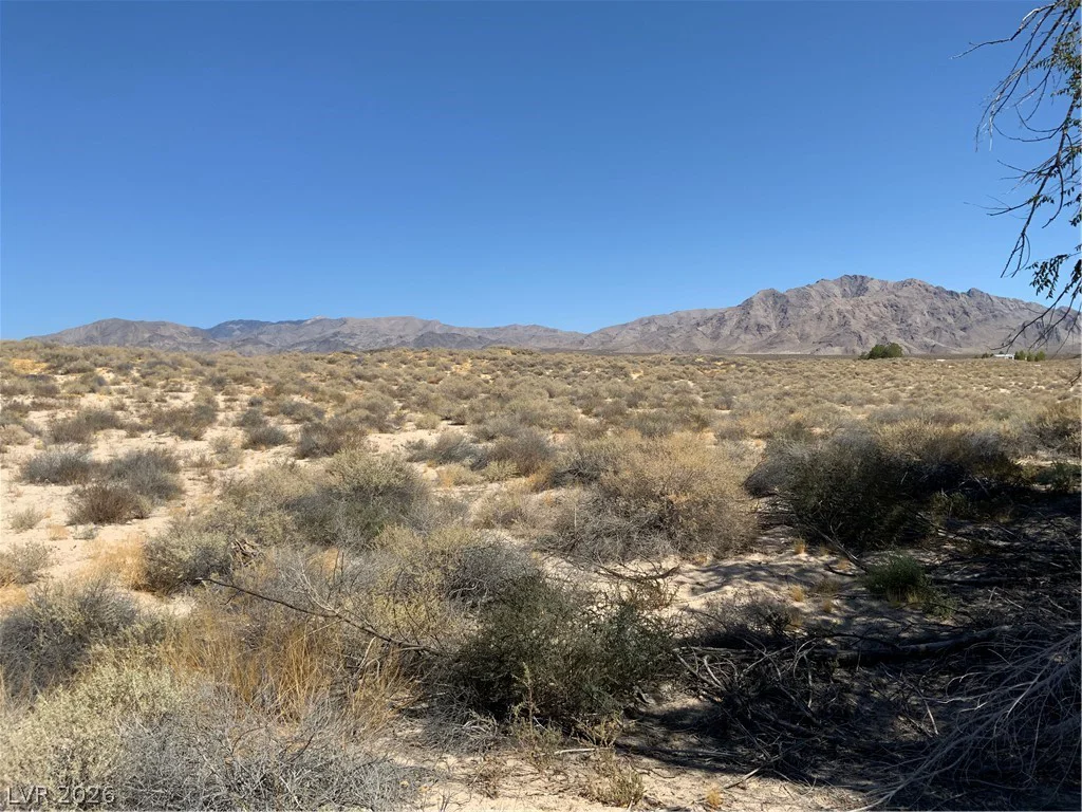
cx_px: 541
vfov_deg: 48.2
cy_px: 406
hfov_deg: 61.7
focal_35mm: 29
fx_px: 906
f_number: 1.8
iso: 20
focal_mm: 3
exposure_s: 1/2538
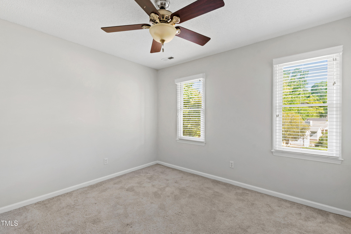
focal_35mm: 15
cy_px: 117
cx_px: 176
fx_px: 146
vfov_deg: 77.3
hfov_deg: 100.4
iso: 100
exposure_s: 1.3
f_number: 8
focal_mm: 10
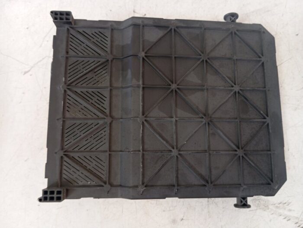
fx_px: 245
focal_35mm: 28
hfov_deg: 63.4
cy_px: 114
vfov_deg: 49.9
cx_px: 152
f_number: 1.8
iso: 380
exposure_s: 1/33.3
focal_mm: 4.22
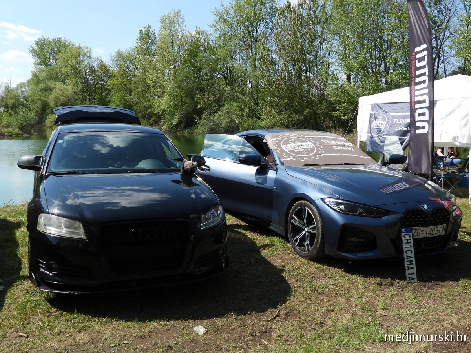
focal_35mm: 32
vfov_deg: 44.2
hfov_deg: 56.8
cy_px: 176
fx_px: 435
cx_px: 236
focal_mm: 5.8
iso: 100
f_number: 3.2
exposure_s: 1/1250
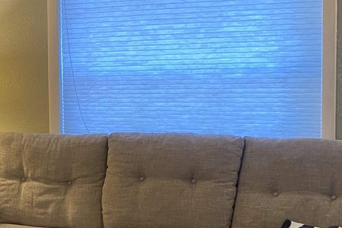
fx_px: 874
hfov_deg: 20.8
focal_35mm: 92
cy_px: 147
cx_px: -56
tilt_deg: -6.4
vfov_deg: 14.8
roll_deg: +2.2
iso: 200
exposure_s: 1/60
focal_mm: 4.25
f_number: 1.8
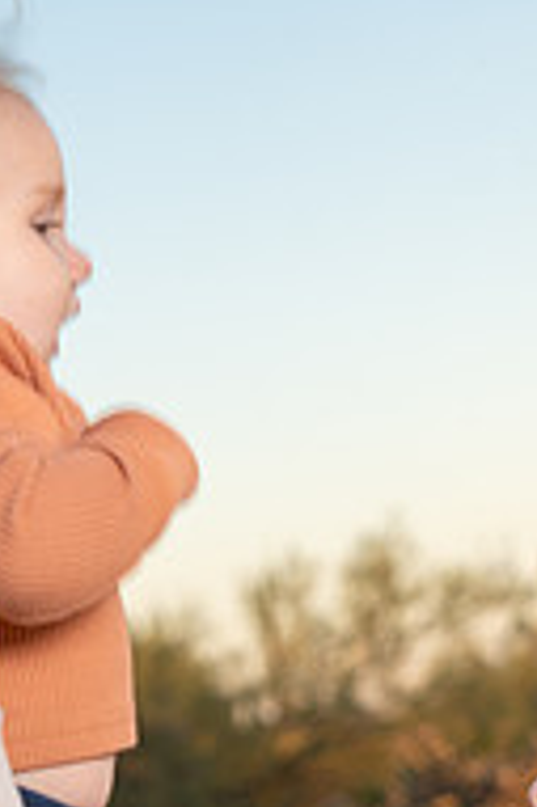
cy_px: 908
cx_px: 241
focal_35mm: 153
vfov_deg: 13.2
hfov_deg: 9.0
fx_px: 3429
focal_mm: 65
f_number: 5
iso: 100
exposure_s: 1/160
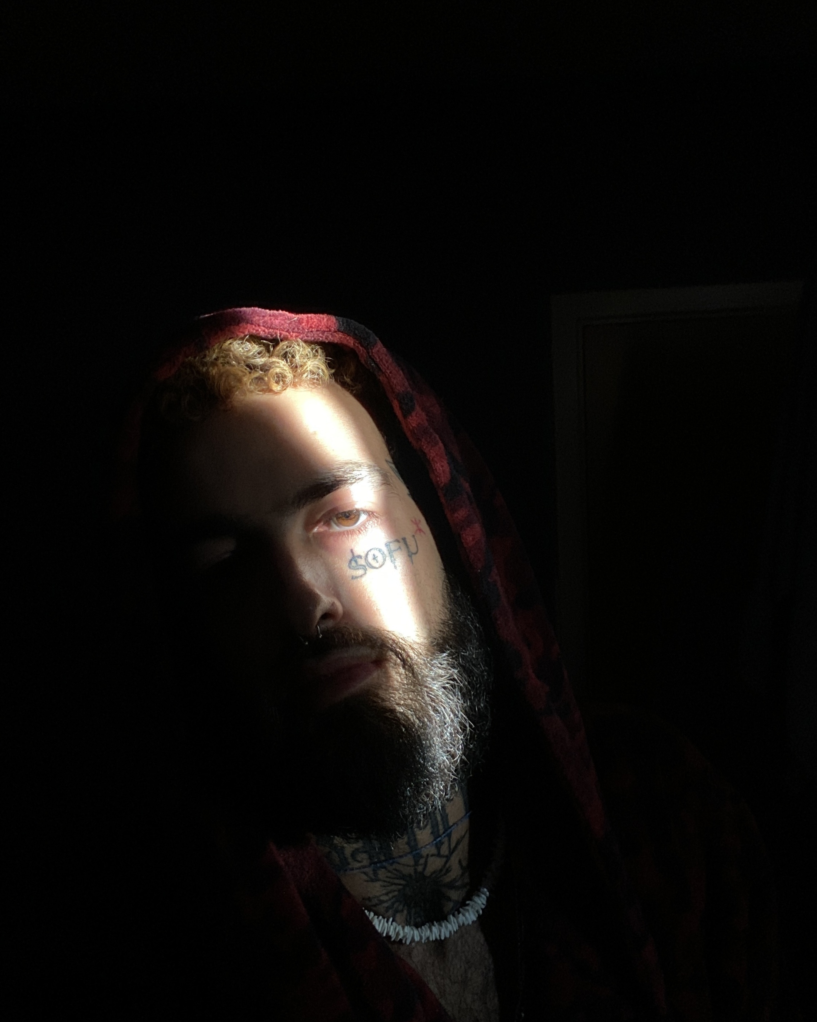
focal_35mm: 32
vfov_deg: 55.6
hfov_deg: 45.8
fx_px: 967
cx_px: 405
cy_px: 534
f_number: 2.2
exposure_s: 1/45
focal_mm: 2.71
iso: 125
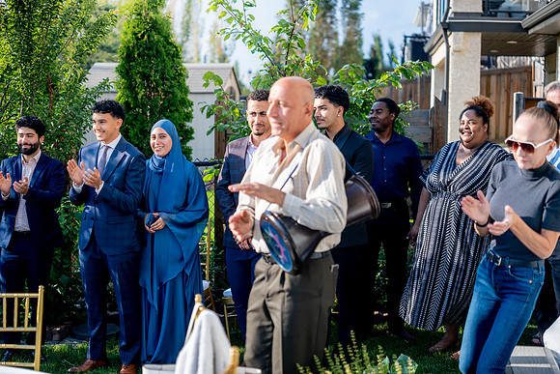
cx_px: 280
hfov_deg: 39.6
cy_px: 187
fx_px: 778
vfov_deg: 27.0
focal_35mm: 50
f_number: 2
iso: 200
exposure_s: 1/2500
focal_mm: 50
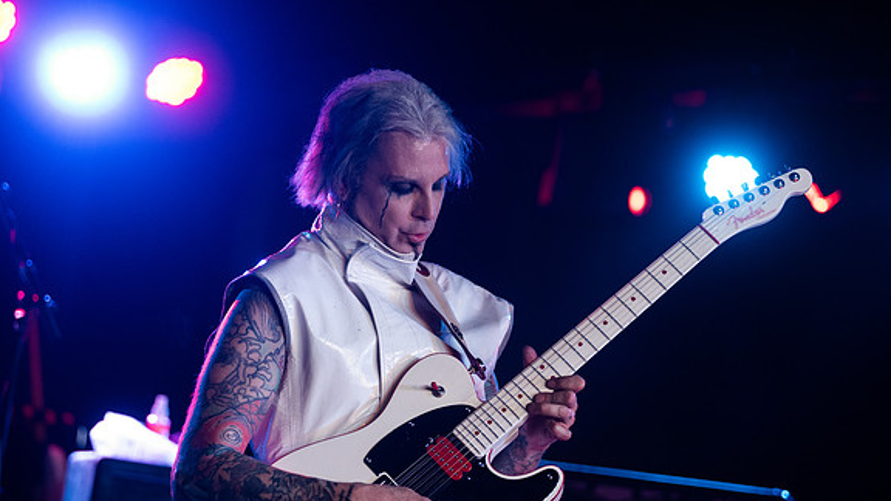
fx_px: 2741
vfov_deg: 10.4
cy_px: 261
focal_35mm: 116
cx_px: 446
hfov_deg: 18.5
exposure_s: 1/160
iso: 2000
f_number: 3.5
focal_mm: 110
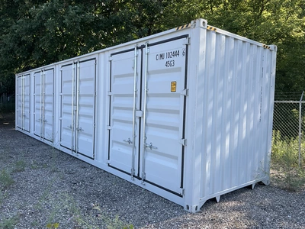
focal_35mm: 29
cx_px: 152
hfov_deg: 61.7
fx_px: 256
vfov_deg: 48.2
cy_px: 114
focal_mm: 3
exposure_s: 1/397
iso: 25
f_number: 1.8
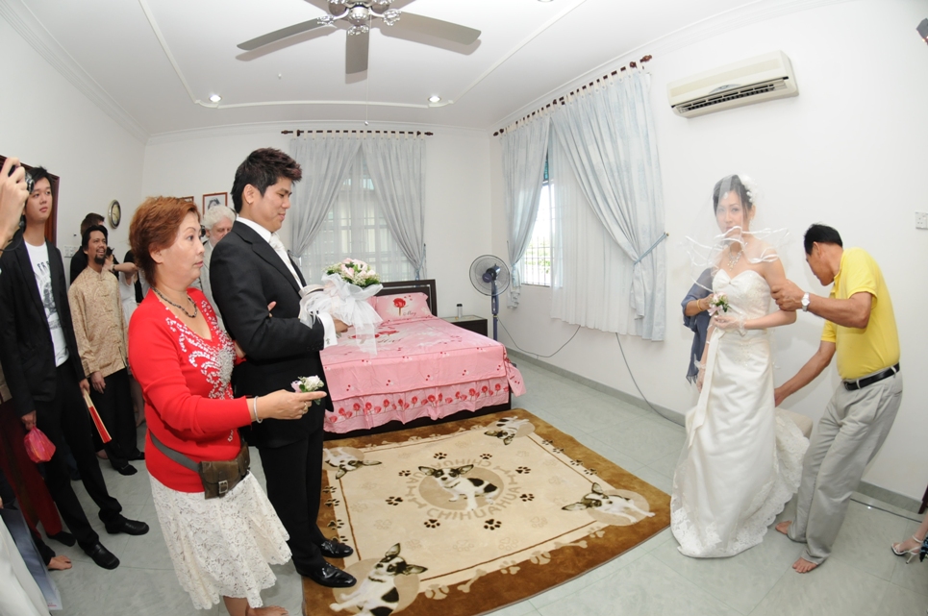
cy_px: 308
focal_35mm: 15
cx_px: 464
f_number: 7.1
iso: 800
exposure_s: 1/60
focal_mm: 10
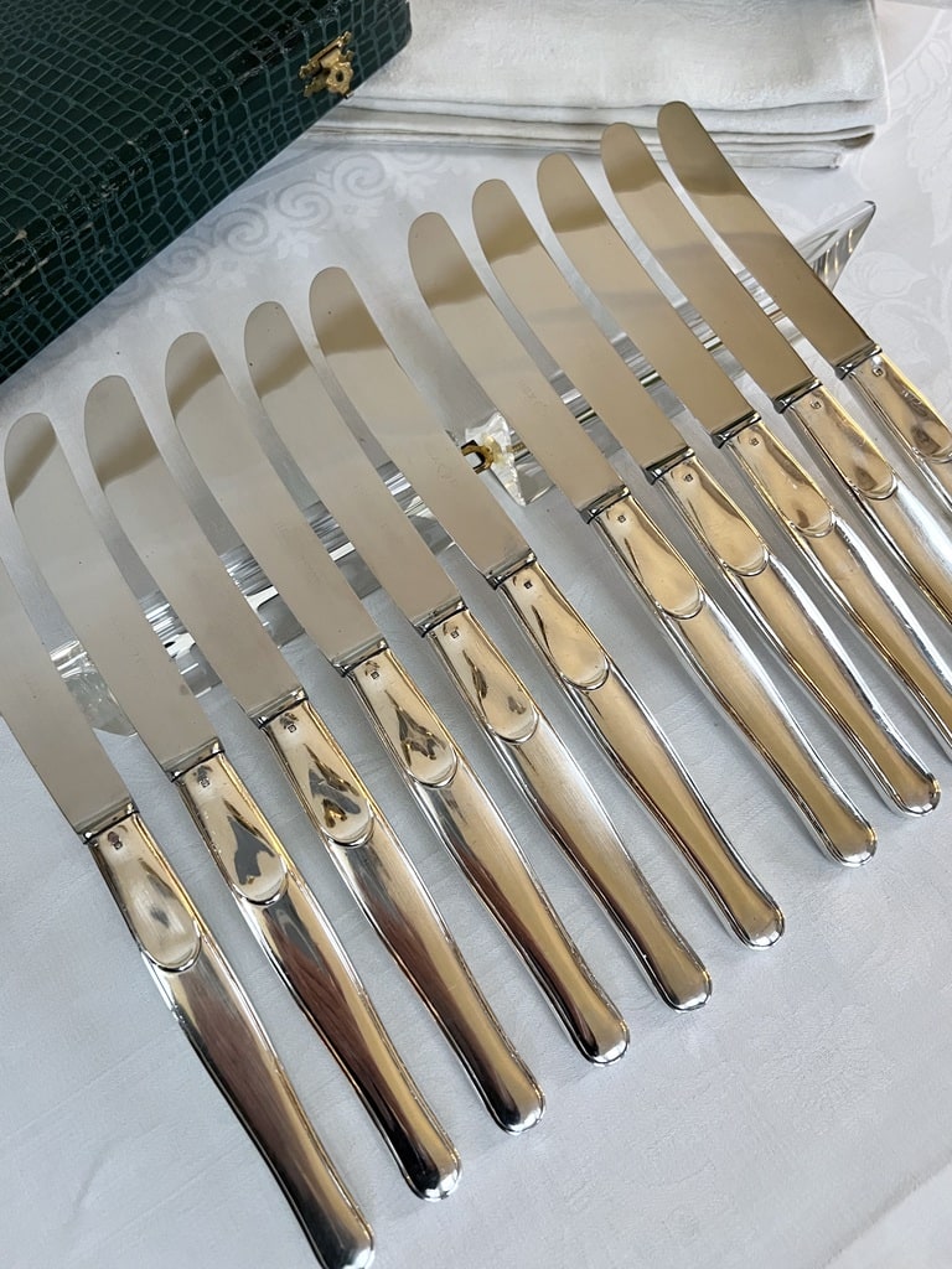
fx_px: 953
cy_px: 634
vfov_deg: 67.3
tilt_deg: -64.8
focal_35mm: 26
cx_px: 476
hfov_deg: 53.1
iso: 250
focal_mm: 5.7
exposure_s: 1/50
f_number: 1.5
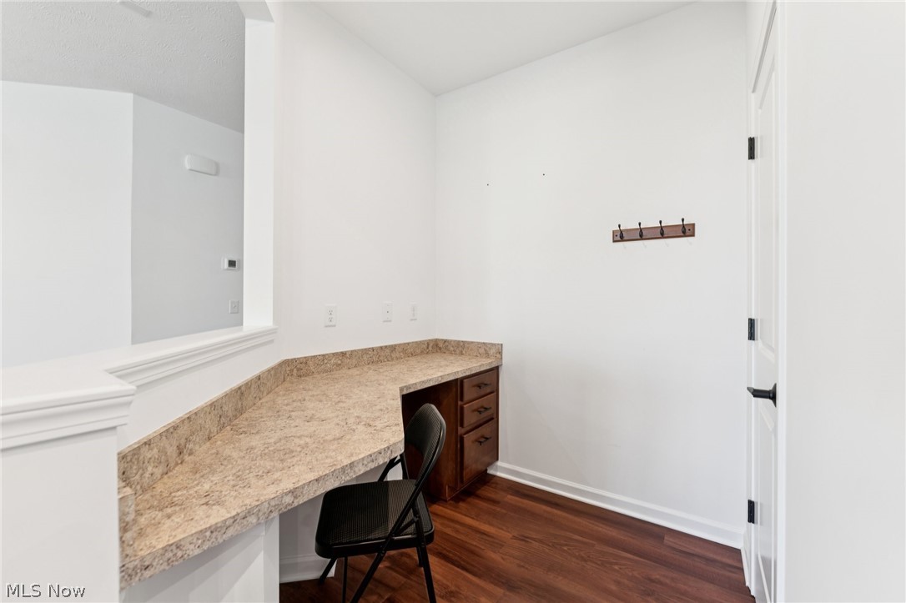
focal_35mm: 14
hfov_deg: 104.3
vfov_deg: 81.2
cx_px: 453
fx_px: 352
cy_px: 302
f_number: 5
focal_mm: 14
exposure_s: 1/30
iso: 200
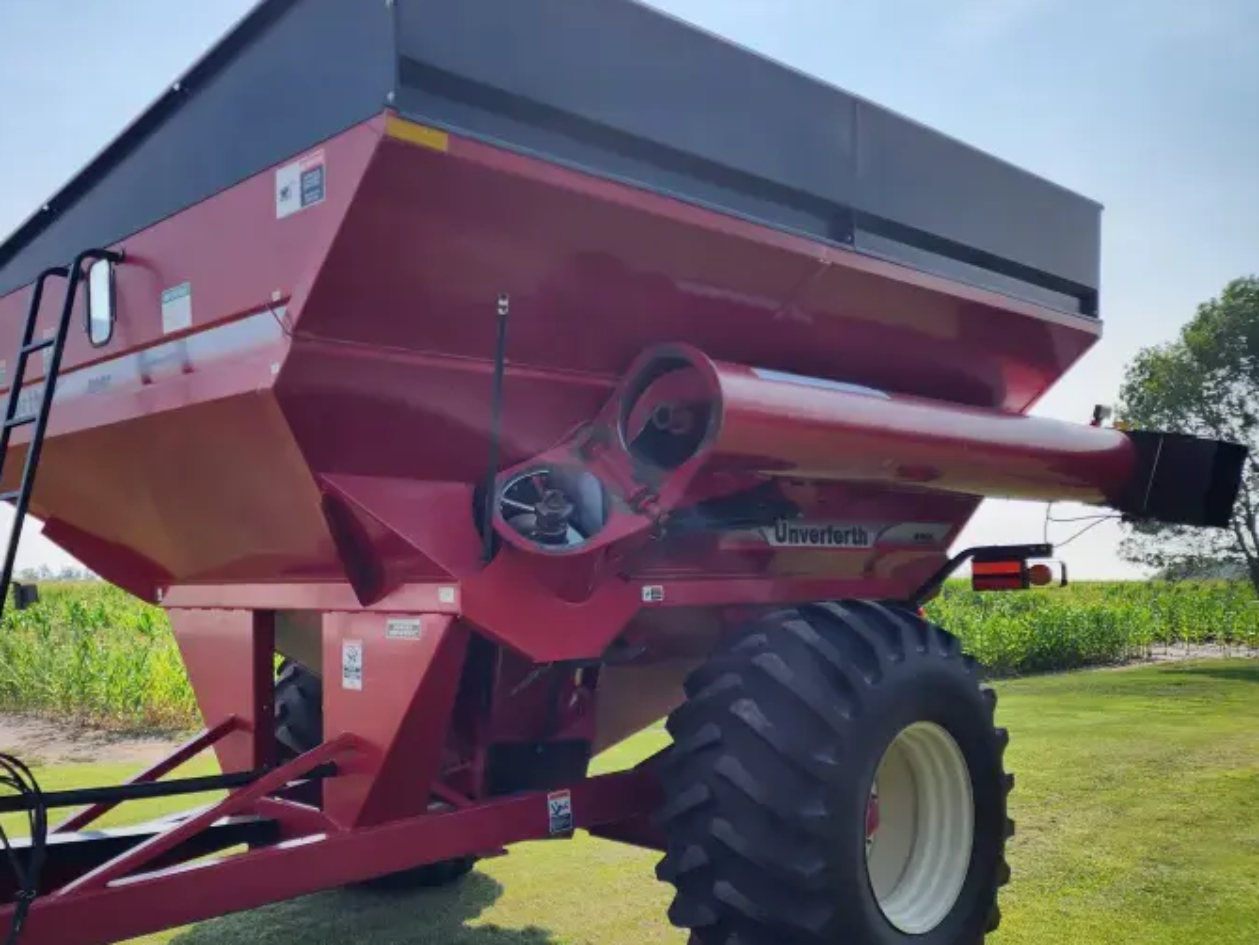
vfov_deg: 42.8
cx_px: 390
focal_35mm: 33
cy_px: 555
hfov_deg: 53.9
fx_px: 1200
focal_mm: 6.4
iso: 12
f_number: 1.8
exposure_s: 1/1061
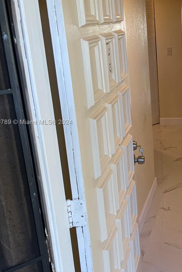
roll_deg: +0.3
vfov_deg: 41.9
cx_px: 215
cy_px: 123
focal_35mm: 47
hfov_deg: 25.8
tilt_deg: -17.8
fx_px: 356
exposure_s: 1/120
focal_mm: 5.1
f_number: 1.6
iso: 80
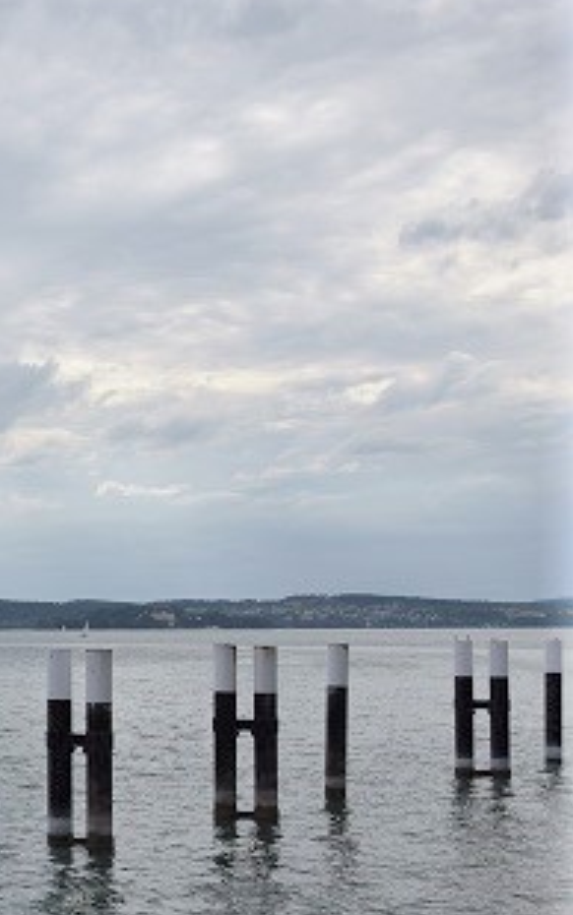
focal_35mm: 77
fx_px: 1922
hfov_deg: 15.6
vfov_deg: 26.7
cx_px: -301
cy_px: 576
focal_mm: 26
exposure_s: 1/320
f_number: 9
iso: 100
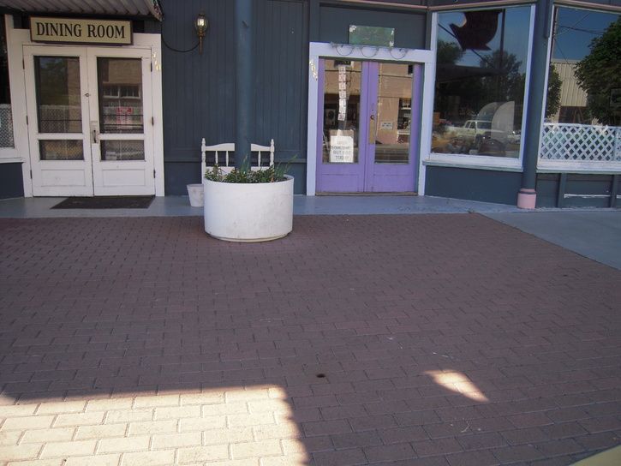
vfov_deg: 49.8
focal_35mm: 28
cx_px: 310
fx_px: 502
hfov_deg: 63.4
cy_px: 233
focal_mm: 5
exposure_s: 1/320
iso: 100
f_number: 2.7
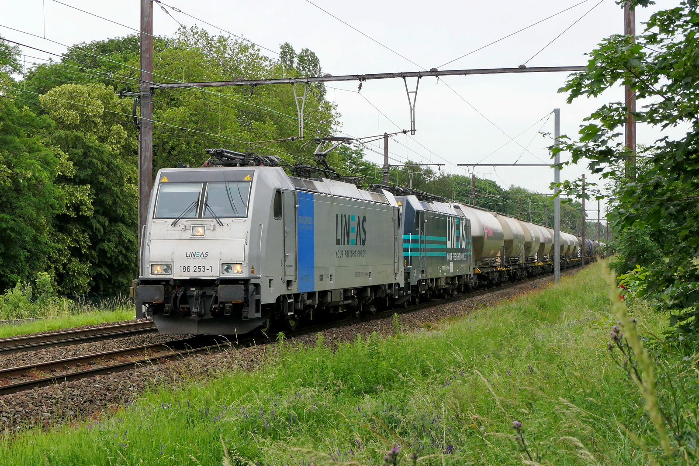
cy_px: 233
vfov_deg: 17.7
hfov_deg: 26.3
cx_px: 350
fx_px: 1495
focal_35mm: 77
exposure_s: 1/800
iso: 1000
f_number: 7.1
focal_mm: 28.4
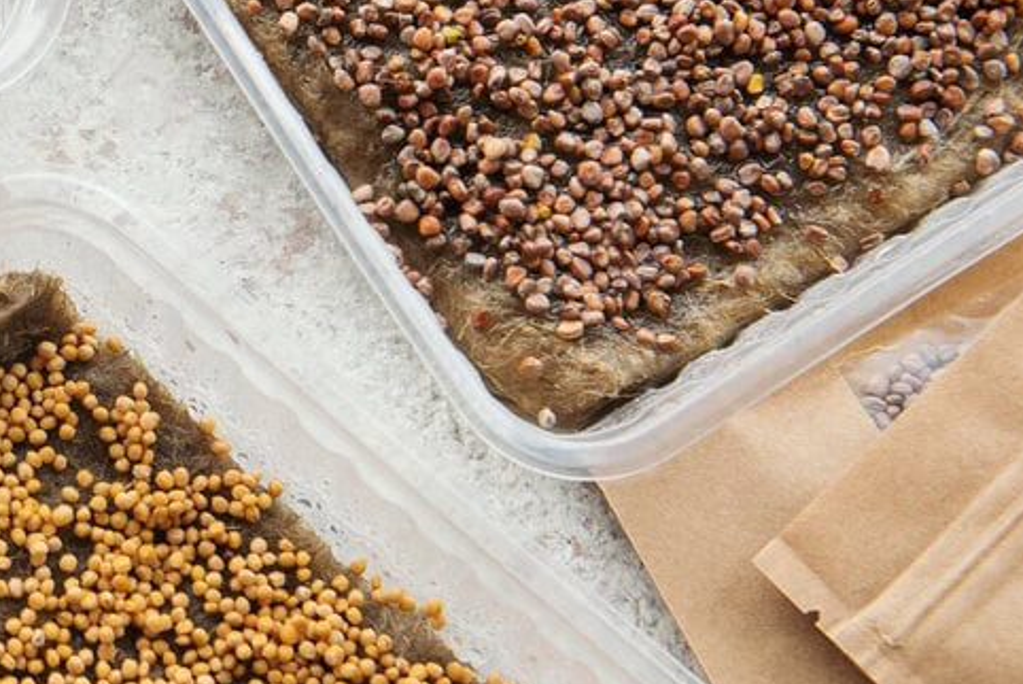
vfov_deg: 10.5
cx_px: -153
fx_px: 3696
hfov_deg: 15.3
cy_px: 195
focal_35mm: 130
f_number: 7.1
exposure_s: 1/50
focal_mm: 50
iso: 320
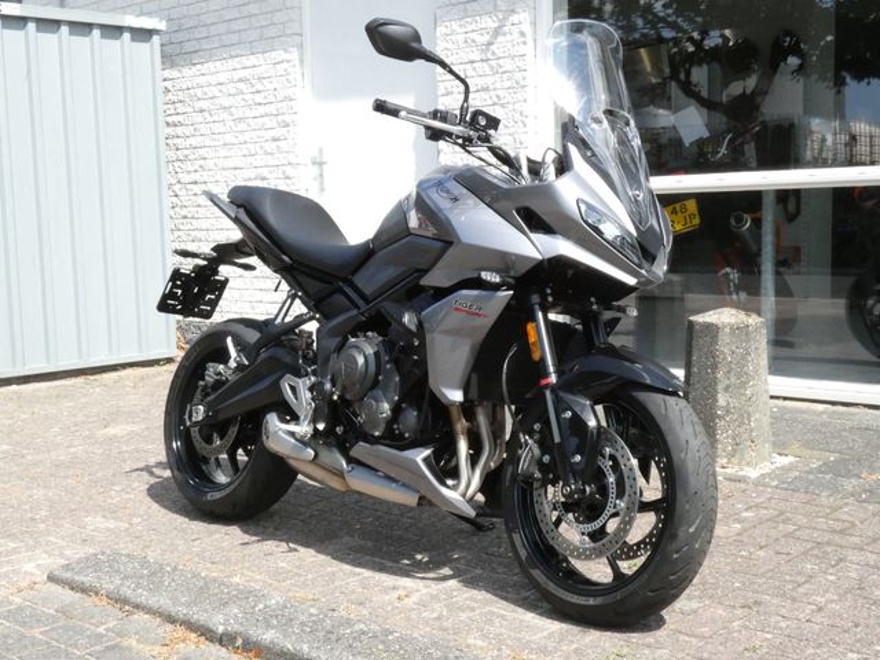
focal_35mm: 48
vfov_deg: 30.3
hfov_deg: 39.7
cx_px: 440
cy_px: 330
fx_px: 1220
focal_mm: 8.6
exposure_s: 1/800
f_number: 7.1
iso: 800
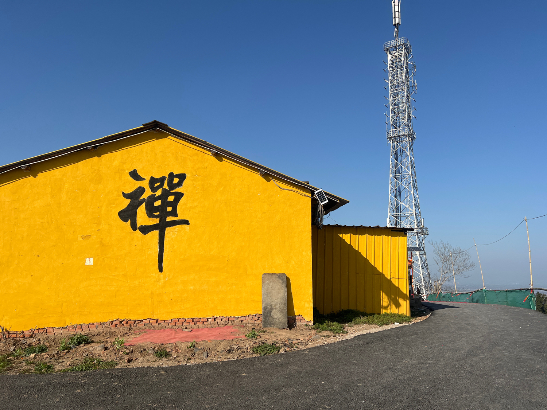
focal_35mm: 26
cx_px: 274
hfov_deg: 67.3
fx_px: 411
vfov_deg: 53.1
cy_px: 205
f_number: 1.5
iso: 50
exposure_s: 1/6579
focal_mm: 5.7
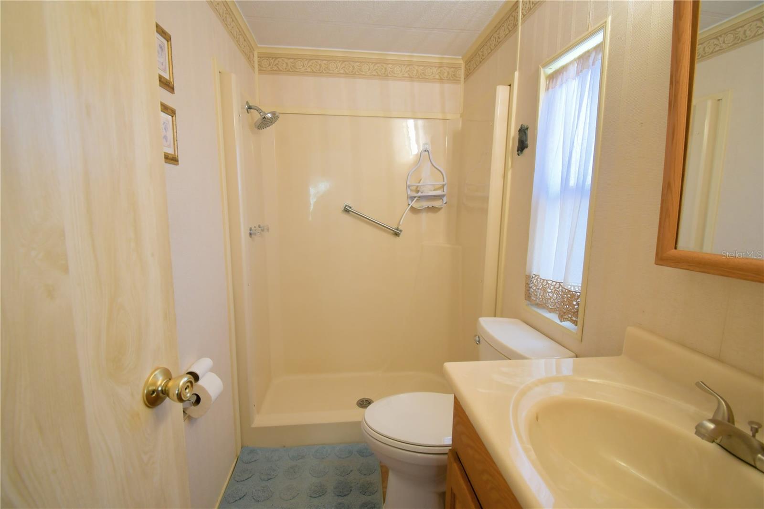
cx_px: 382
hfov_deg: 100.4
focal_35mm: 15
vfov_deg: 77.3
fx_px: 318
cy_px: 254
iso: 400
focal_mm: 10
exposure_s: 1/30
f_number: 4.5
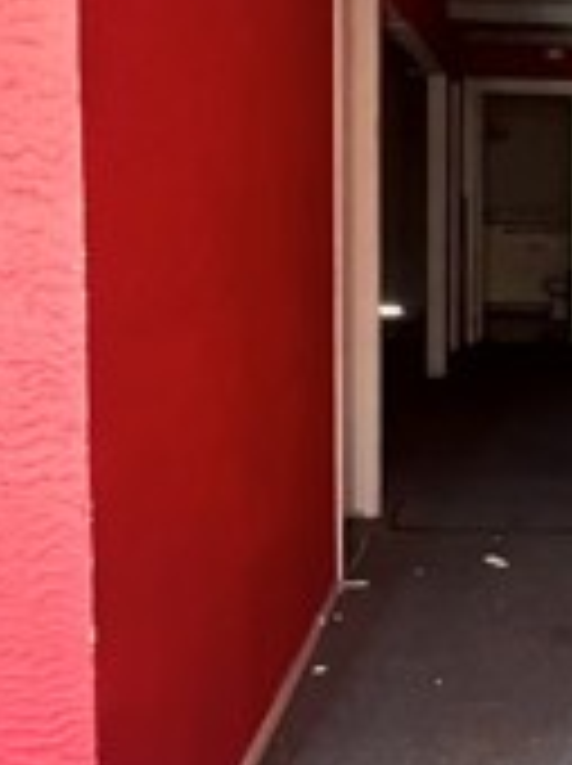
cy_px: 270
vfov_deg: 38.6
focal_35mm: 49
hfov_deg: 27.2
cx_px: 622
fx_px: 1082
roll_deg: +0.0
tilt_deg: -4.1
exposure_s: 1/60
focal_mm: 1.57
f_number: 1.8
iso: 500
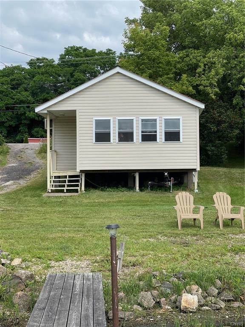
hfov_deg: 22.9
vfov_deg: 30.3
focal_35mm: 64
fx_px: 604
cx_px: 122
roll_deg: +1.4
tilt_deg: +2.6
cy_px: 164
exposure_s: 1/927
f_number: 2.2
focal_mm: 7.5
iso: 20
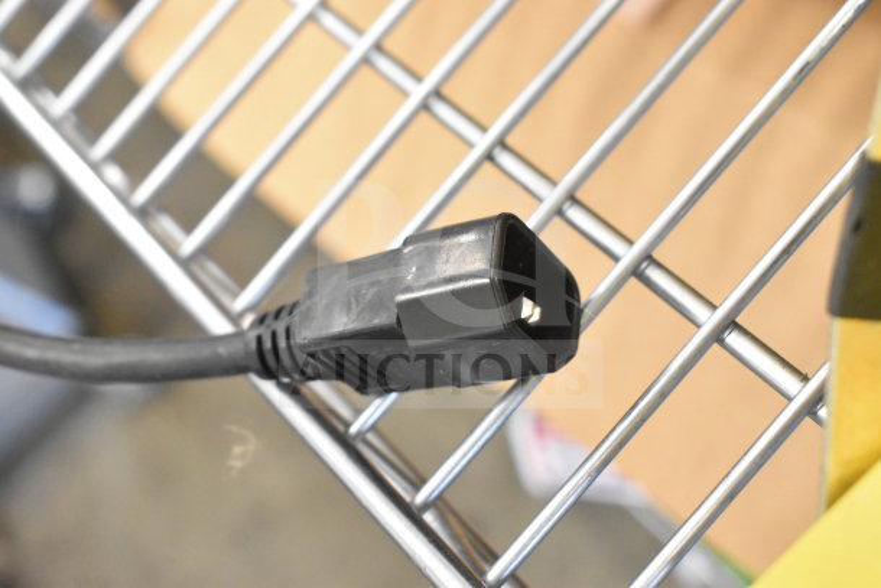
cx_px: 440
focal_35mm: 57
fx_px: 1395
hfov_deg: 35.0
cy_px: 294
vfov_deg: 23.8
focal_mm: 38
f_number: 6.3
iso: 6400
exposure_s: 1/160
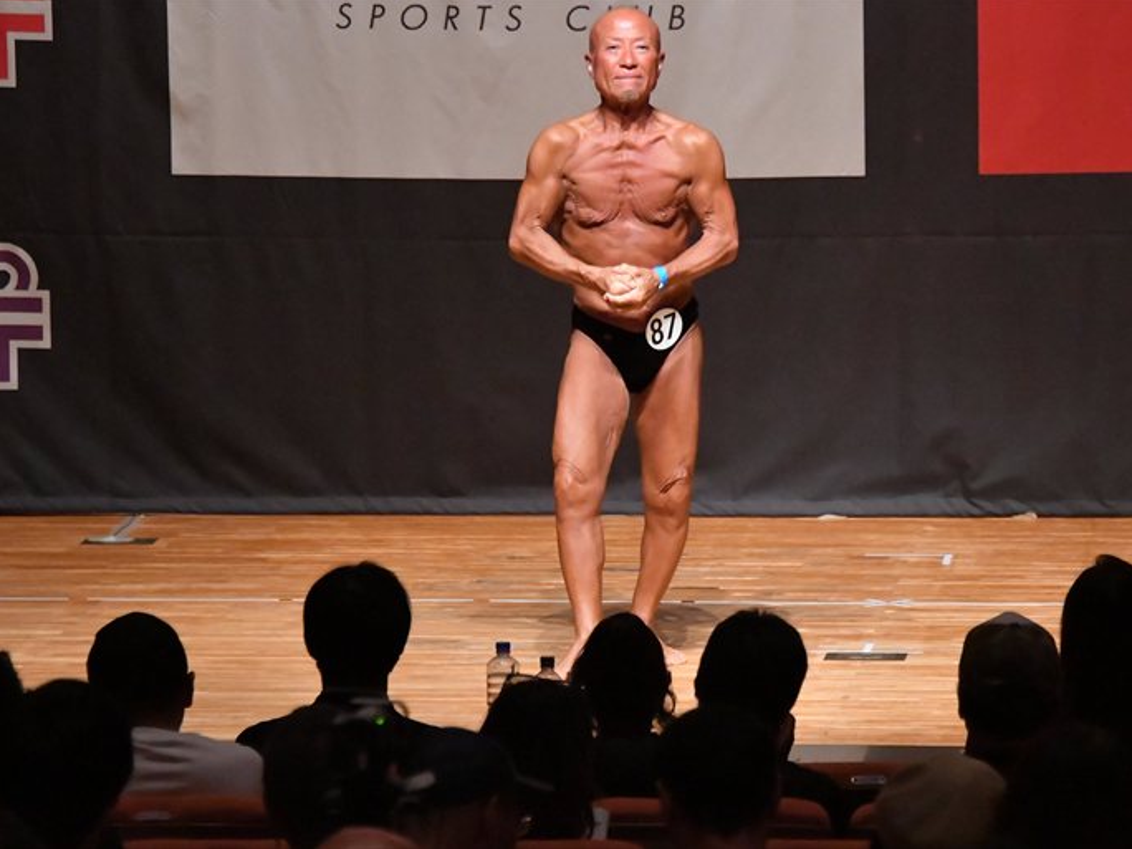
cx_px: 585
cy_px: 424
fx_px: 9614
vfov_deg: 5.1
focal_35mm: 294
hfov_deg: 6.7
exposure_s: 1/400
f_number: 5.6
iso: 12800
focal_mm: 180
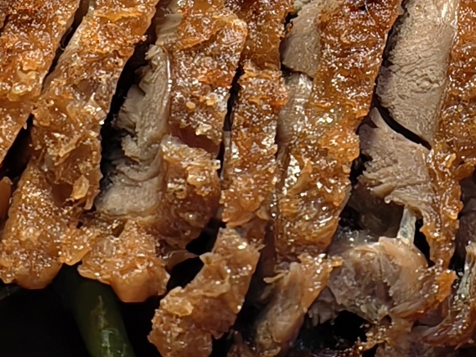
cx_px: 376
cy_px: -236
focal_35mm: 162
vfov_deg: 8.9
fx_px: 2227
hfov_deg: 12.2
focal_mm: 6.54
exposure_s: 1/50
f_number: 1.57
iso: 385
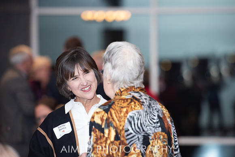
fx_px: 1401
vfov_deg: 6.4
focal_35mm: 215
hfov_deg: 9.6
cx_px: 122
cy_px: 78
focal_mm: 200
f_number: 2.8
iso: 640
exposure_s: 1/200
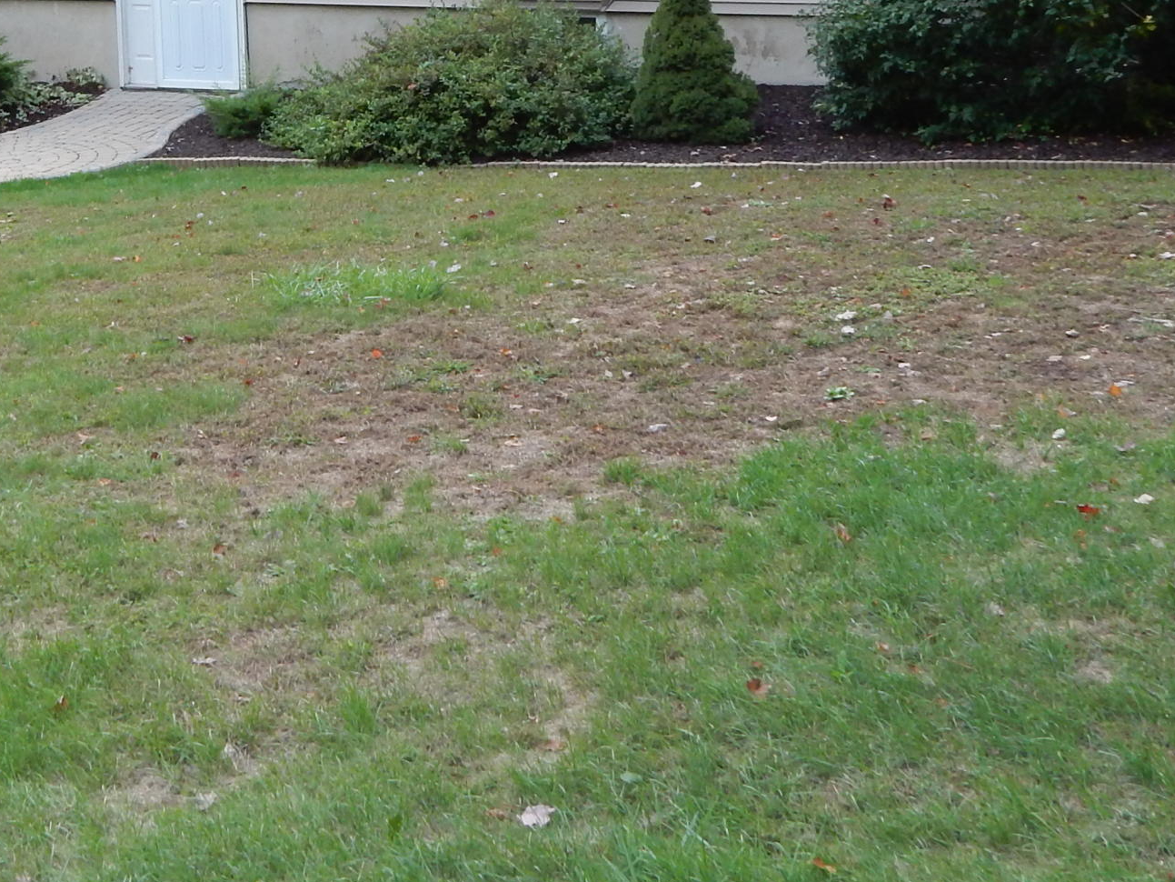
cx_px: 333
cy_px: -75
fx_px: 1969
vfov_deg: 23.7
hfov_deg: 32.8
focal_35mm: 58
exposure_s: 1/60
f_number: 3.7
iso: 180
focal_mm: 4.5
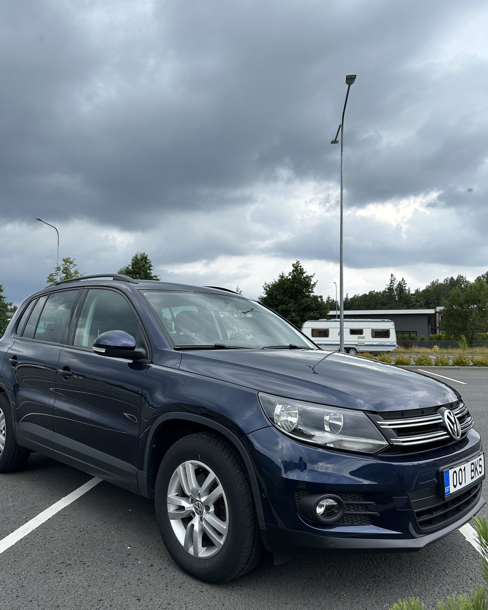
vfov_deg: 66.0
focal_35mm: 26
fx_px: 470
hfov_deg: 54.9
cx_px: 237
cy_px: 316
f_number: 1.78
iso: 80
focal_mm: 6.86
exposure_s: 1/1664
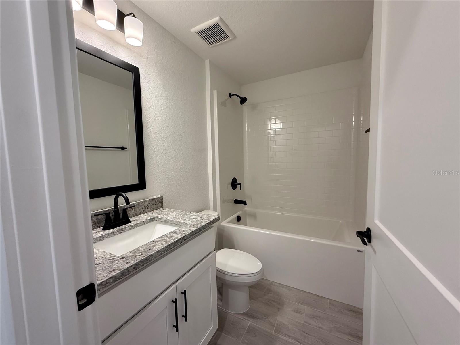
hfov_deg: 102.1
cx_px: 230
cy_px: 172
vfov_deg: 85.7
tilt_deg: -3.6
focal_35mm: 14
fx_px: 186
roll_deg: +1.5
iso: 160
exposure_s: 1/120
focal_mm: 2.22
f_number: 2.2
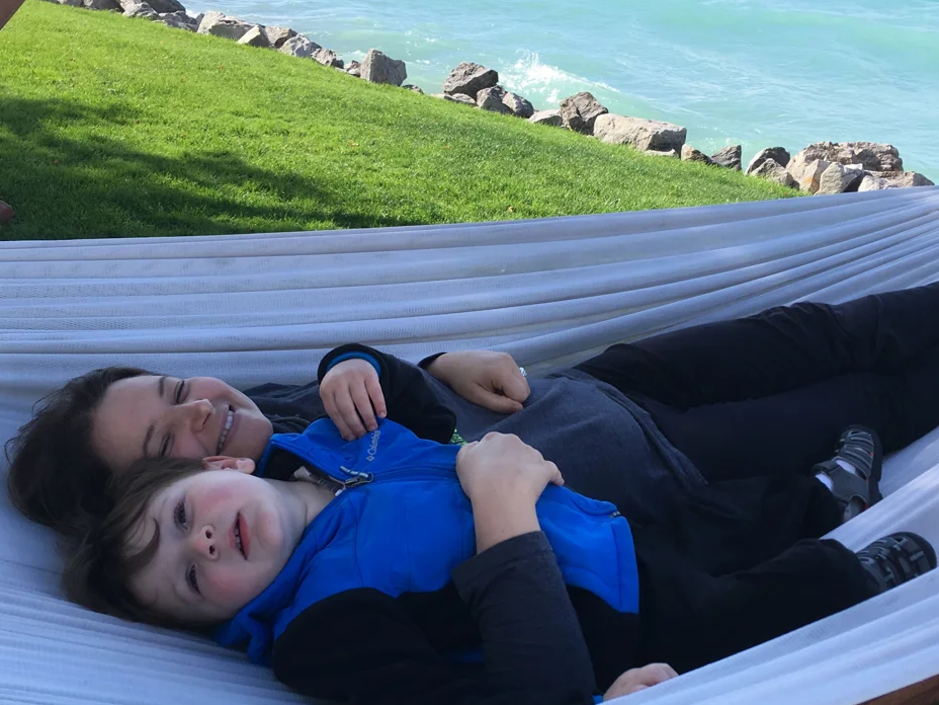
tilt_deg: -25.7
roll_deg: -6.1
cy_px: 381
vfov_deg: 32.2
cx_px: 477
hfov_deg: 42.1
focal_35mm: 45
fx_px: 1221
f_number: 2.2
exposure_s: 1/699
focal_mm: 4.15
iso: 25
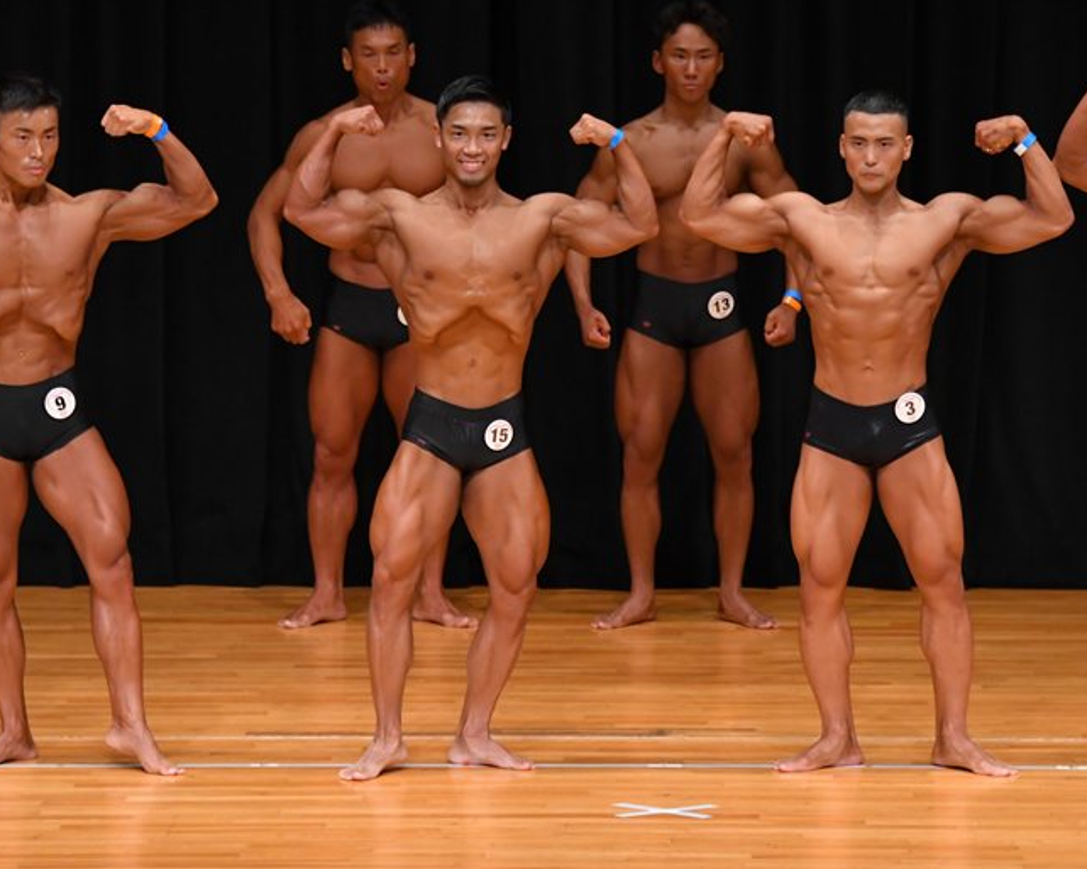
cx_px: 555
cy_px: 435
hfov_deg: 6.7
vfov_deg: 5.4
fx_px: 9293
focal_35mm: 289
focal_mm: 170
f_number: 5.6
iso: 3200
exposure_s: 1/400
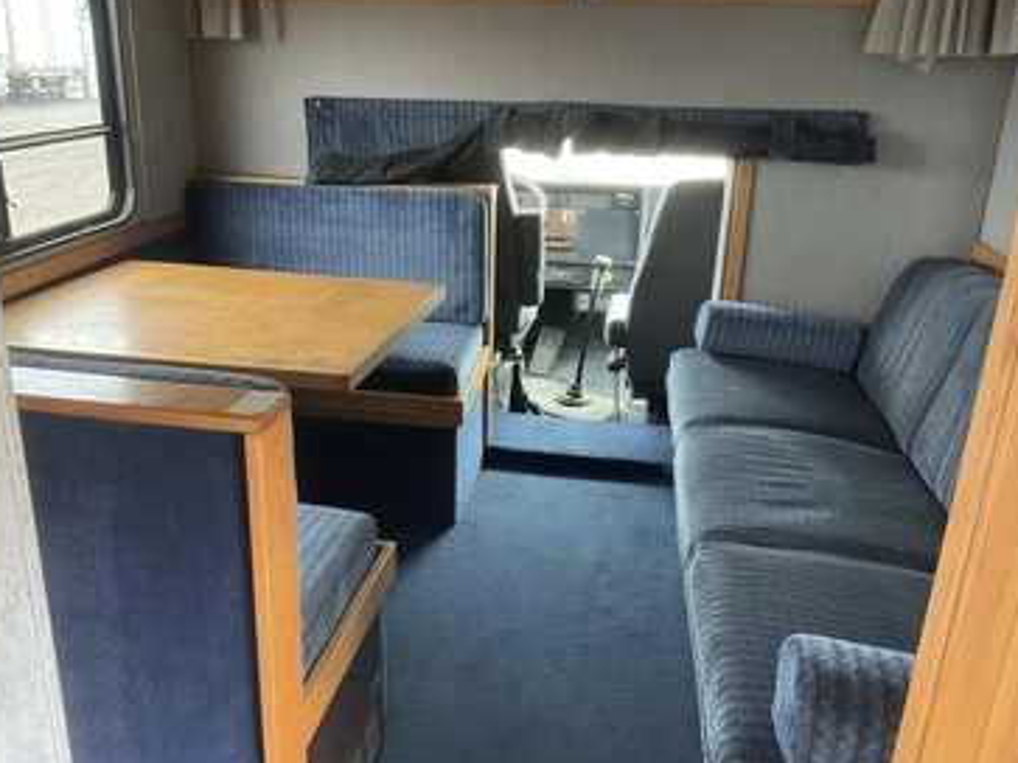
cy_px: 407
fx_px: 941
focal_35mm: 32
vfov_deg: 44.1
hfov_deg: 56.8
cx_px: 477
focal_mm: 3
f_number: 1.8
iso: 125
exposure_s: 1/60
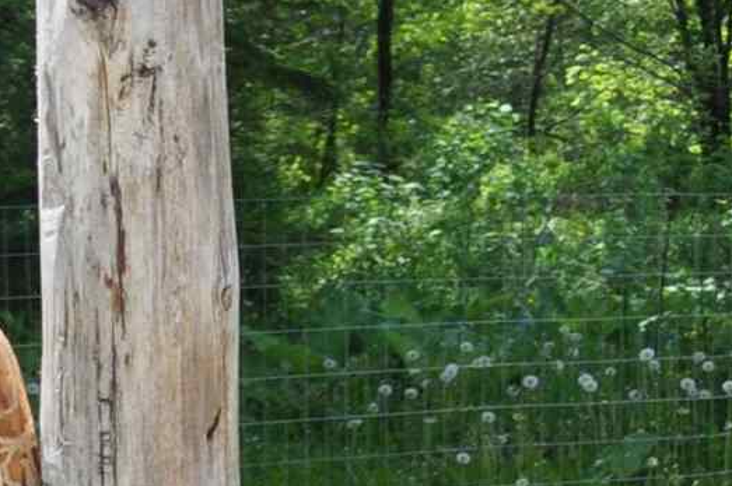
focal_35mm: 185
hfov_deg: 9.6
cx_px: 1856
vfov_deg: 7.4
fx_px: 3755
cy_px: 14
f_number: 9
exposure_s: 1/320
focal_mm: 21
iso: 400
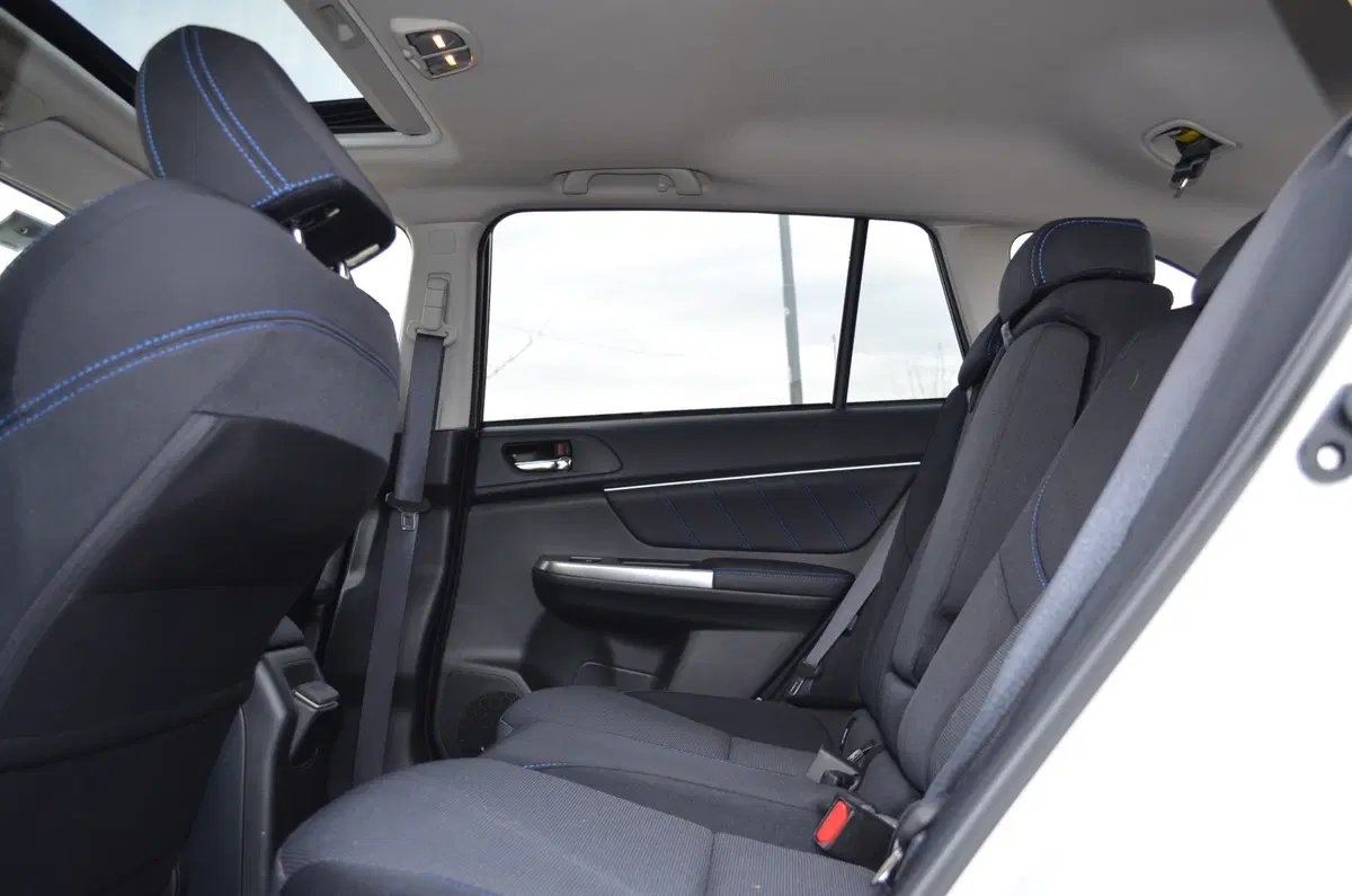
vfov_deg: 43.4
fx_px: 1124
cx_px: 676
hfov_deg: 62.0
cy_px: 448
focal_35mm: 30
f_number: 3.8
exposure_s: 1/125
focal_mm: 20
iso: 400
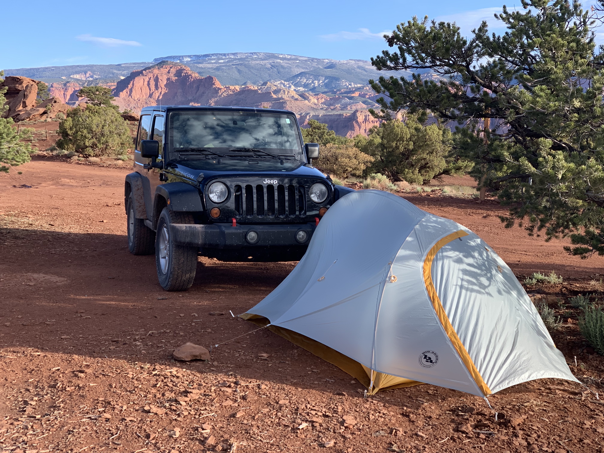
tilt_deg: -6.0
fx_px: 907
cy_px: 226
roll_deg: +0.9
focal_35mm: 52
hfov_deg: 36.8
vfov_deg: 28.0
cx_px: 302
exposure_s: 1/331
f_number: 2.4
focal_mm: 6
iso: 16
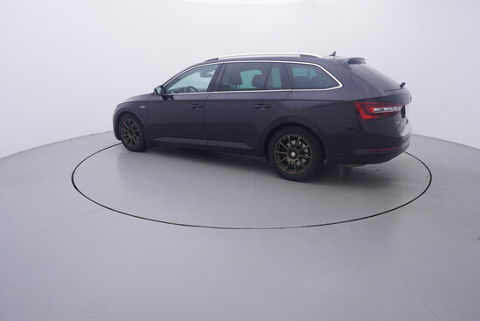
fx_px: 300
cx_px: 240
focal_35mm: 22
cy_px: 160
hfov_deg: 77.3
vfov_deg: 56.2
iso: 200
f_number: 5
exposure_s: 1/80
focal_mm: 15
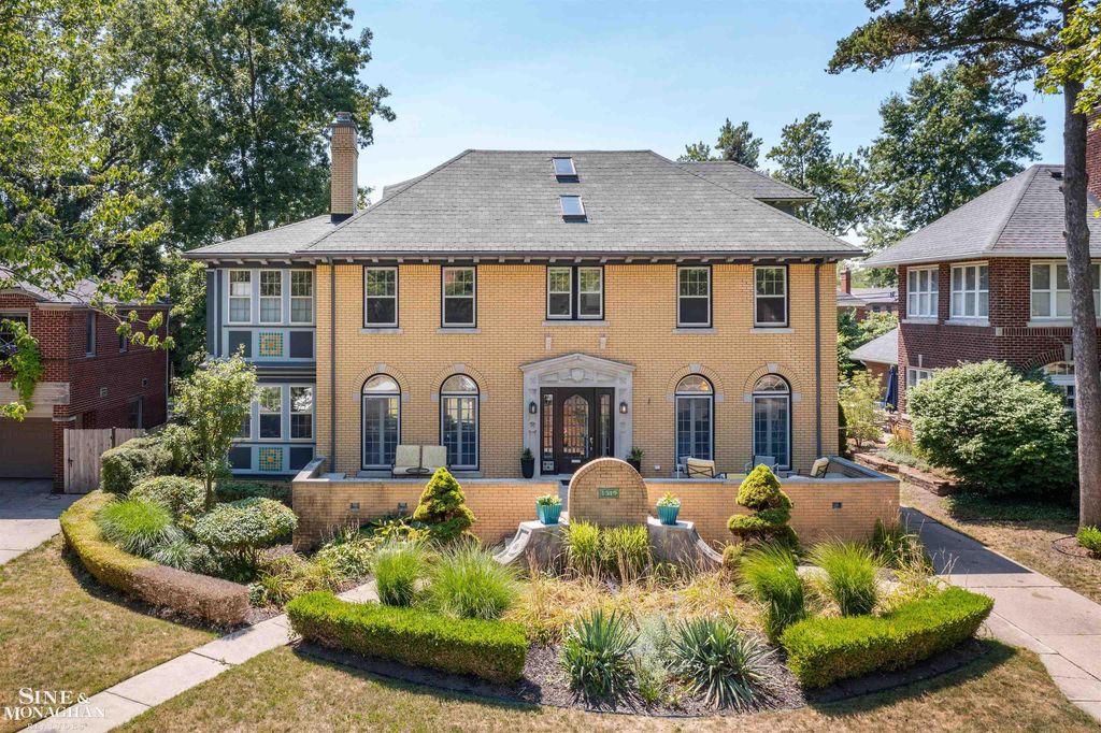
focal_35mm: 28
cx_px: 550
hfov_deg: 65.5
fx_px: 856
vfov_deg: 46.4
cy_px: 366
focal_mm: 10.26
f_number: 5.6
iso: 100
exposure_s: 1/320
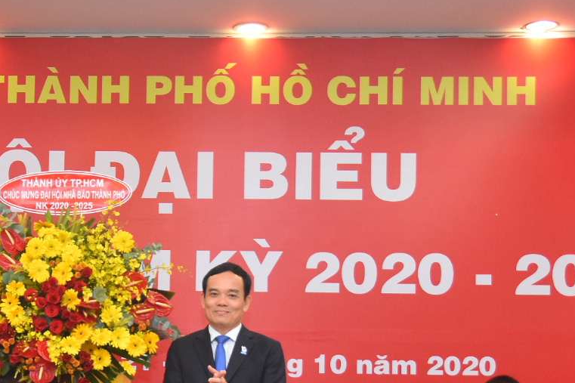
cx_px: 128
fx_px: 1325
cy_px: 344
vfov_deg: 16.2
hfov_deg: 24.2
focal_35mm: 83
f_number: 4
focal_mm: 26
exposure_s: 1/160
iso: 2000
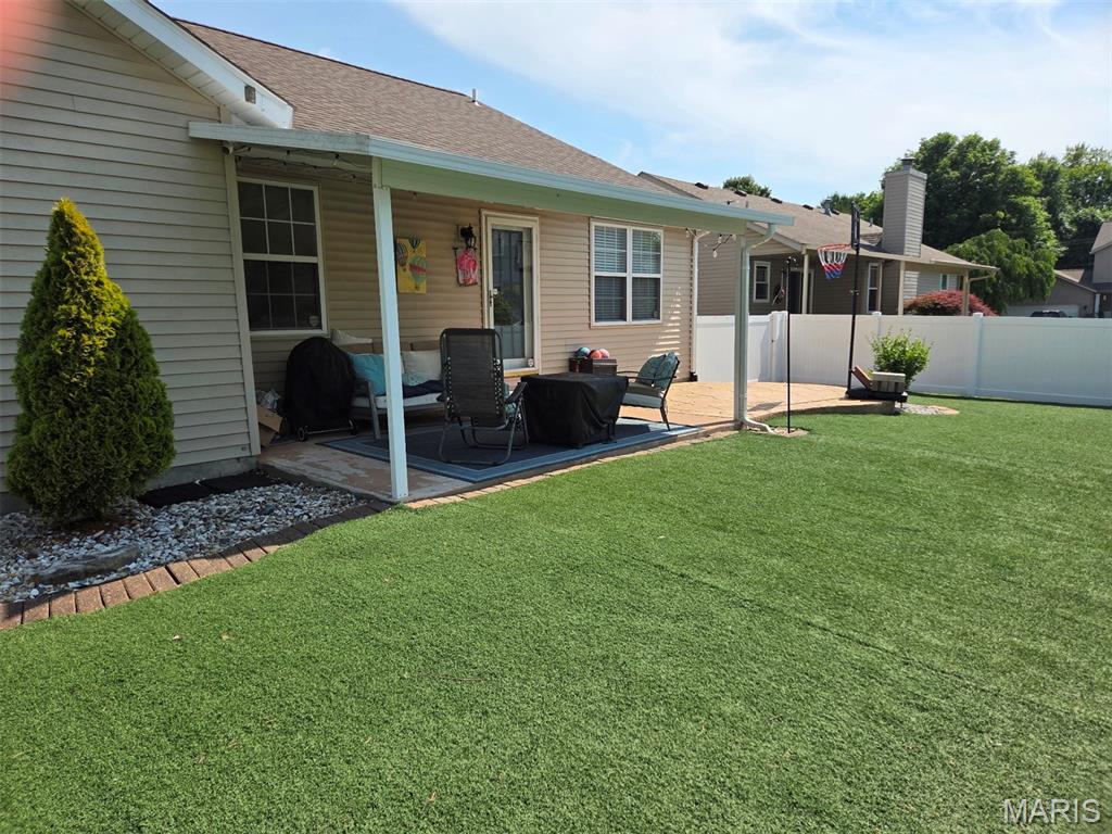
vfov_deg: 58.9
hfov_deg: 73.9
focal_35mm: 23
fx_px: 739
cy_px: 417
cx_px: 556
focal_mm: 5.4
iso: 80
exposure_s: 1/5699
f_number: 1.8
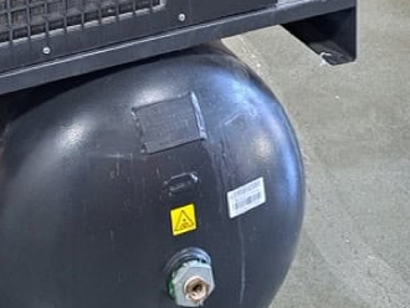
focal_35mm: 93
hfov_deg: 20.7
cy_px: -294
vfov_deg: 13.7
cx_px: 62
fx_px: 1102
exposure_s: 1/60
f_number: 1.8
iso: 200
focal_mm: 5.2
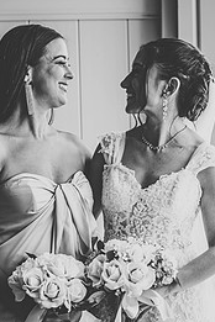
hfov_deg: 9.3
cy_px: 180
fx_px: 1326
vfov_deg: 13.9
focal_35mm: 148
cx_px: 104
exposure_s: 1/320
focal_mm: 86
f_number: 2.8
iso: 320
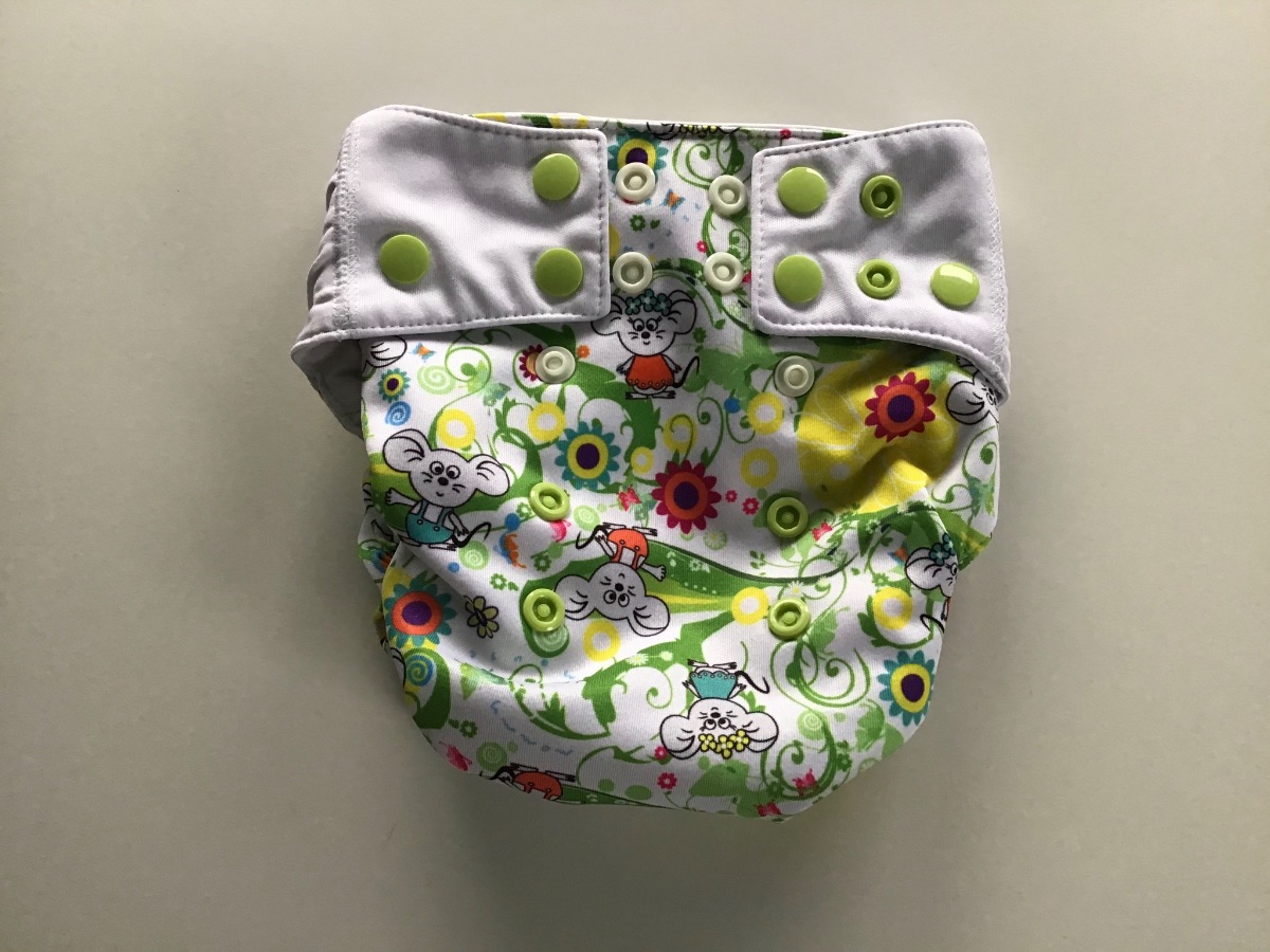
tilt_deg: -82.2
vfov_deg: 45.4
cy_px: 476
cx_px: 635
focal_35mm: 31
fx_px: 1137
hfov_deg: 58.4
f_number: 2.4
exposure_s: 1/33
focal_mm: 3.3
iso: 50
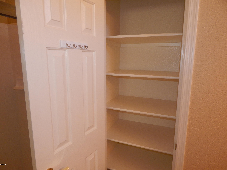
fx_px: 151
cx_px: 114
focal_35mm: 23
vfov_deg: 58.9
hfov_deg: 73.9
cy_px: 85
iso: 200
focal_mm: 4
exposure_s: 1/30
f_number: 3
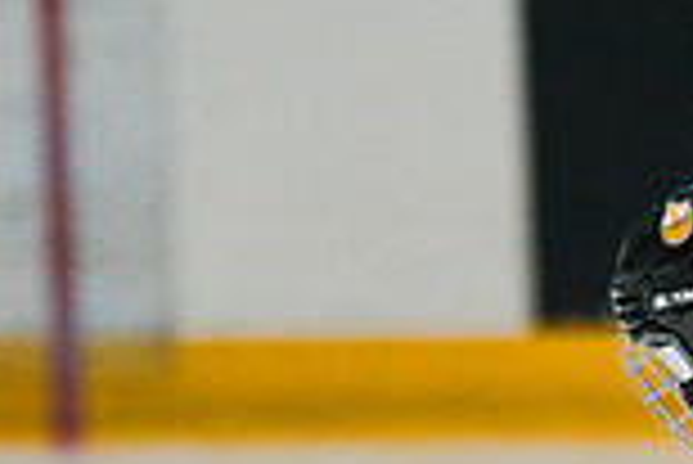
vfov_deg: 0.9
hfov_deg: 1.4
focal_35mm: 1511
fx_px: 29114
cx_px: 724
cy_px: 819
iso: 3200
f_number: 3.2
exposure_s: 1/1600
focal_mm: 274
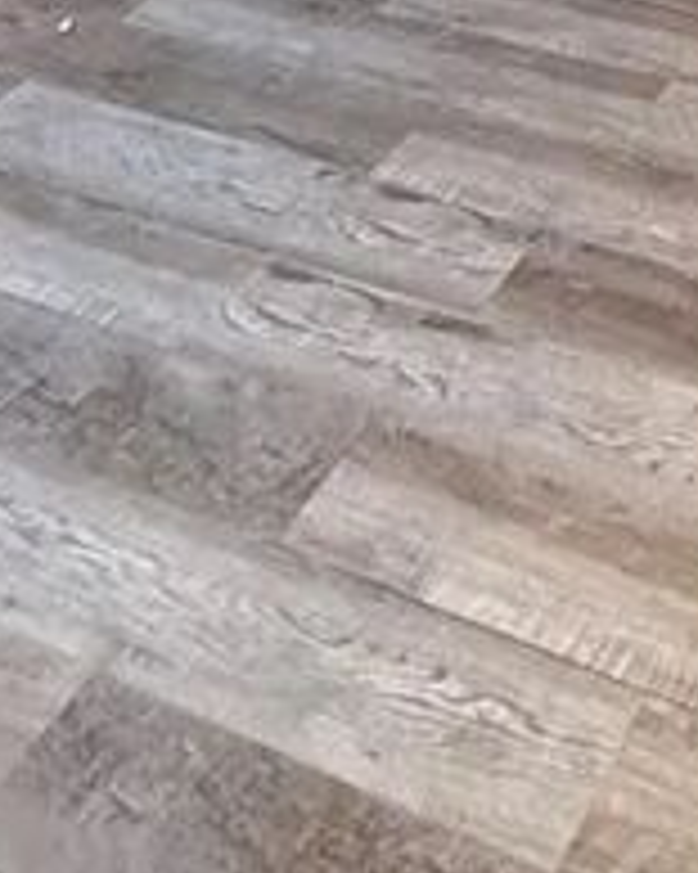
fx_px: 1551
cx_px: 982
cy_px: -929
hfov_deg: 22.0
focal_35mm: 60
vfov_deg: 18.4
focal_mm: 2.22
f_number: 2.2
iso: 500
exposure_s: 1/120
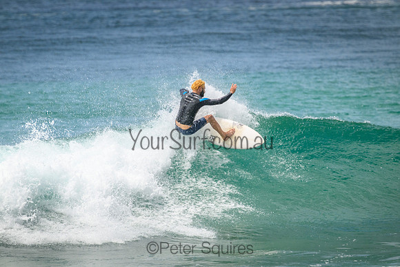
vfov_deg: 1.7
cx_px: 200
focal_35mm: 800
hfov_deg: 2.6
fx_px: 8891
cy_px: 134
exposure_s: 1/3200
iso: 1000
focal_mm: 800
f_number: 11
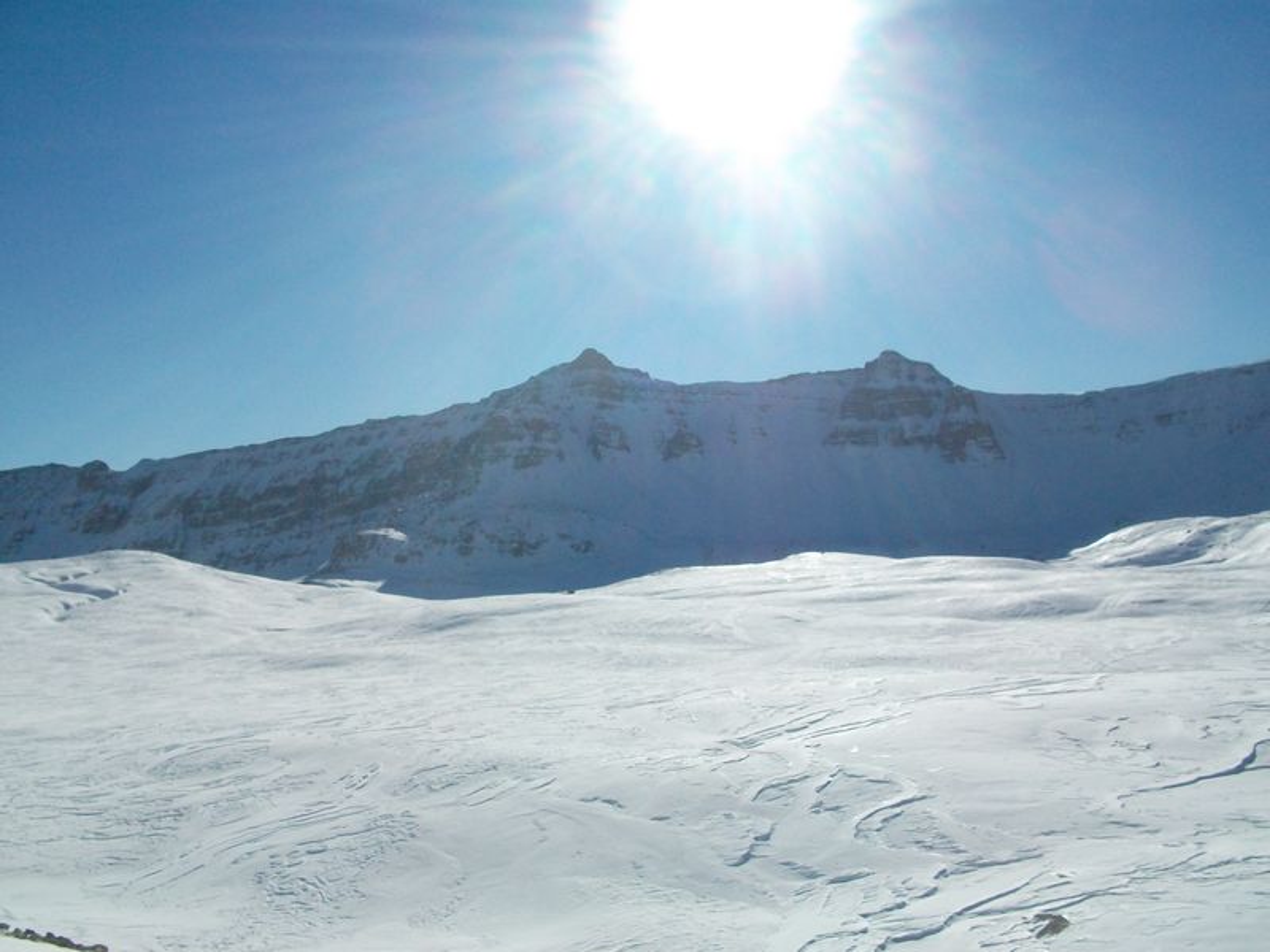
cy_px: 476
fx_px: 1247
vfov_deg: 41.8
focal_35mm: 34
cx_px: 635
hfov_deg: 54.0
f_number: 5.5
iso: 80
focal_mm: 5.7
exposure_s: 1/1401
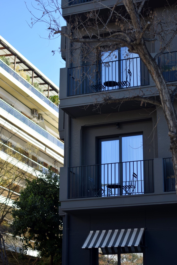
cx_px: 88
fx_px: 553
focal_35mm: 75
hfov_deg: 18.2
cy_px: 132
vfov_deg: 27.0
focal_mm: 50
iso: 100
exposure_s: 1/2000
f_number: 1.8
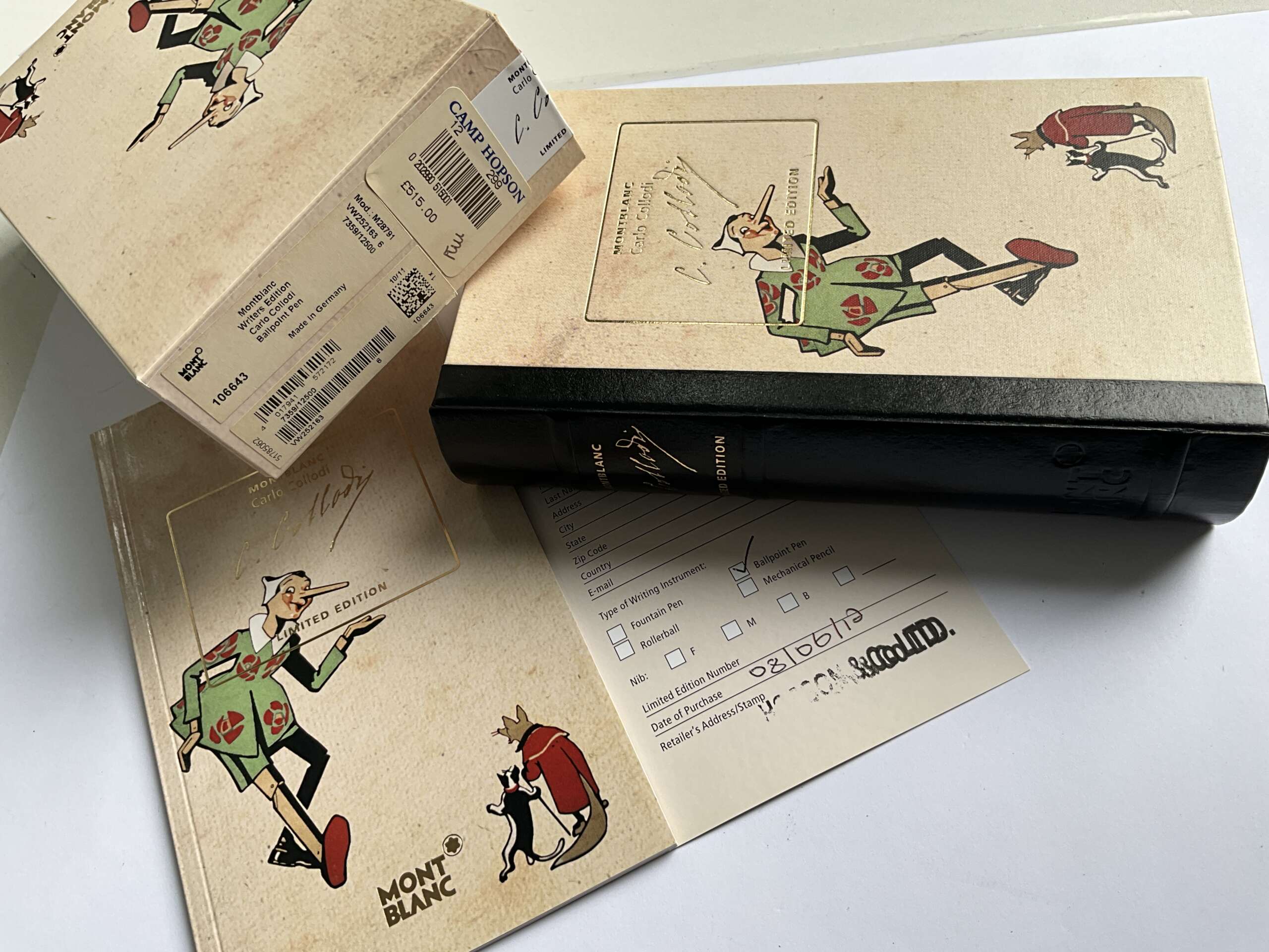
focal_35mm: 29
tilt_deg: -59.9
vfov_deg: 48.2
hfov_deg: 61.7
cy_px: 476
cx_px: 634
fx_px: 1063
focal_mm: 3
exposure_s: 1/122
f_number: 1.8
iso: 16
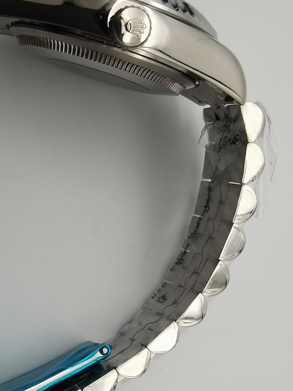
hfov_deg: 26.0
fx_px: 621
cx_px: 54
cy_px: 174
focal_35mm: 55
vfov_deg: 34.9
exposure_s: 1/149
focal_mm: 2.26
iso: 50
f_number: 2.2
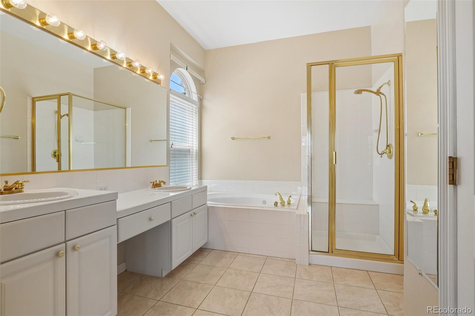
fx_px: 218
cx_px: 238
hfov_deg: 95.0
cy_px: 158
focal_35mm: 16
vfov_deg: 72.0
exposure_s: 1/30
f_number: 8
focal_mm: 11
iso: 100
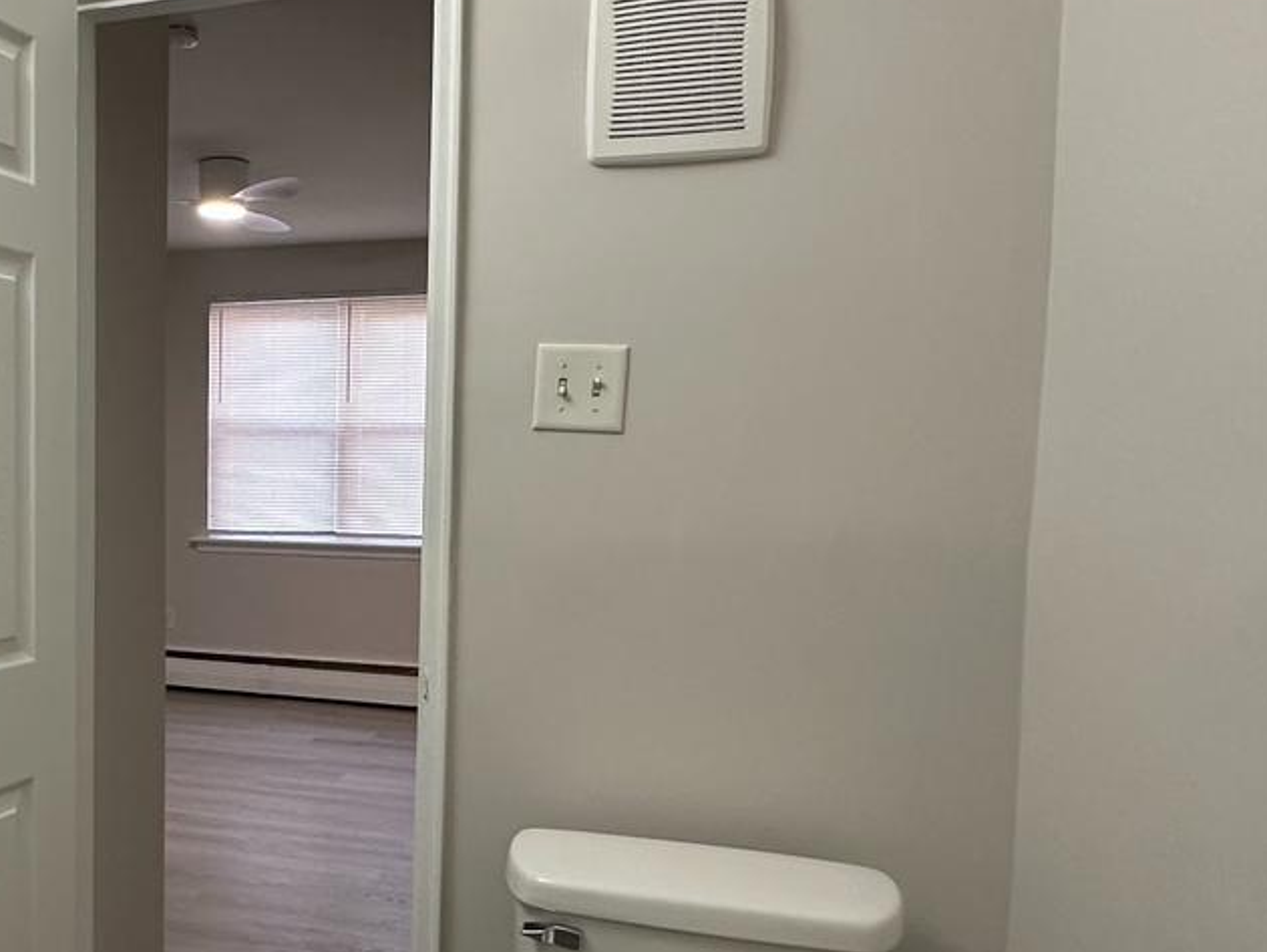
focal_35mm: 32
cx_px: 265
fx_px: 1172
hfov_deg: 53.3
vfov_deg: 44.1
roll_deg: -0.8
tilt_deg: -4.3
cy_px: 539
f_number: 2.2
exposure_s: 1/120
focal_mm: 2.22
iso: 250
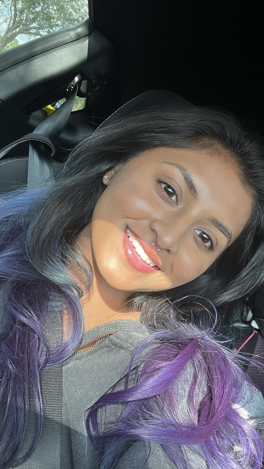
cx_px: 126
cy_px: 233
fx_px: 411
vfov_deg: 59.5
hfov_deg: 35.6
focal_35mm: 33
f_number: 2.2
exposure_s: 1/121
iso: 50
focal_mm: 2.71
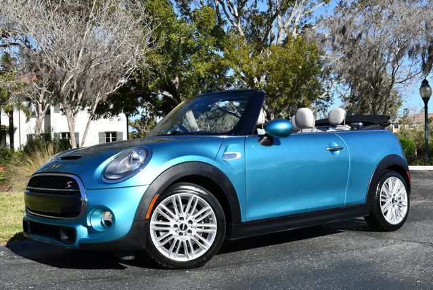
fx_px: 578
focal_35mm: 48
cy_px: 145
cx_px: 216
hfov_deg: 41.1
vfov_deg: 28.1
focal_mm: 24
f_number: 8
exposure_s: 1/250
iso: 100
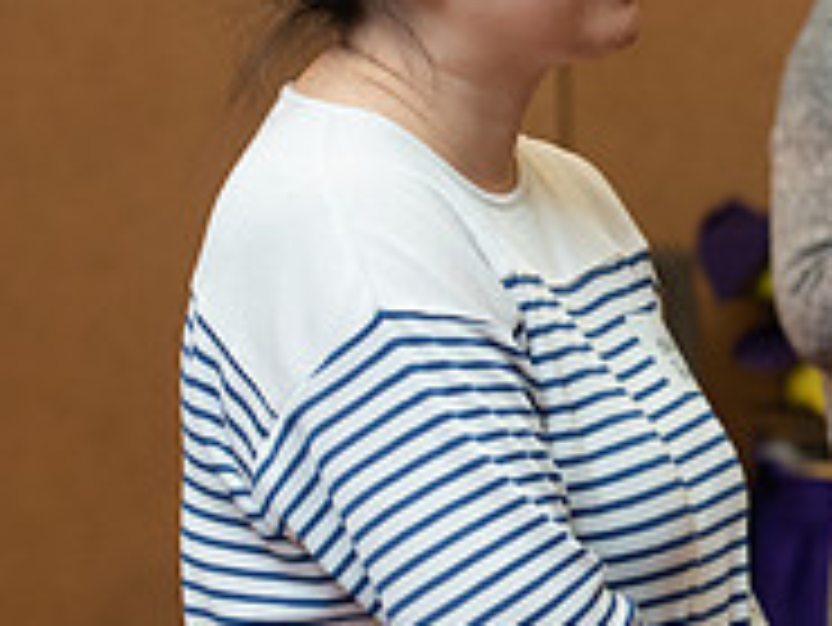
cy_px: 241
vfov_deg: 6.2
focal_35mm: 241
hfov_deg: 8.1
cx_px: 1160
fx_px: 5796
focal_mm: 80
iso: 1600
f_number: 5
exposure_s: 1/200
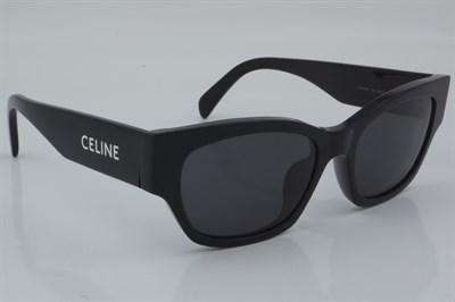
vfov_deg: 18.2
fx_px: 947
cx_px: 228
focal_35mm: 75
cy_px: 151
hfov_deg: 27.0
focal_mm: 50
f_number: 32
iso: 100
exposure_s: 1/4
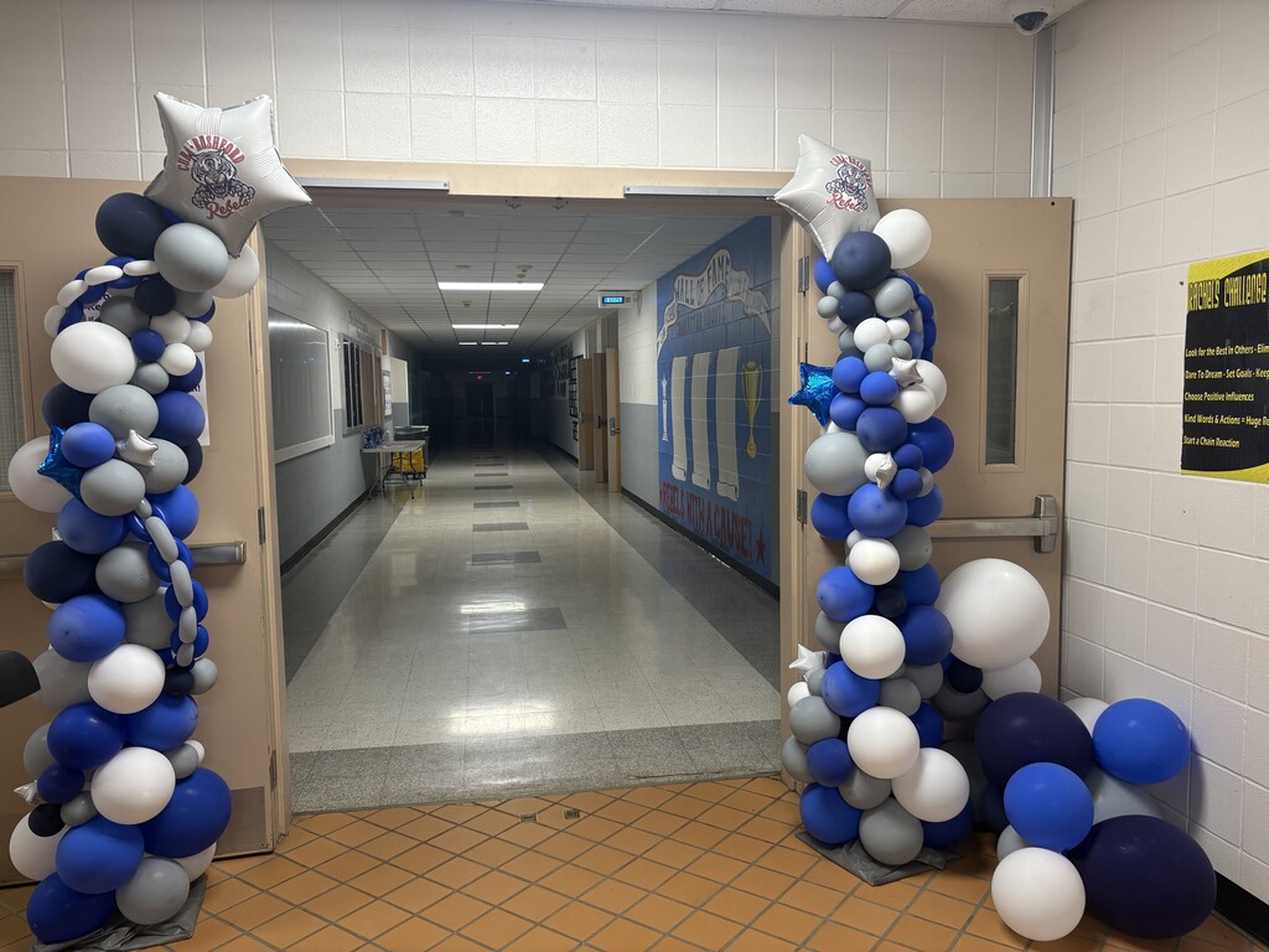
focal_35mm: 26
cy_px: 476
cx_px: 634
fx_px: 953
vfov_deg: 53.1
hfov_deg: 67.3
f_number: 1.6
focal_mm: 5.96
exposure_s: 1/62
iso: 100
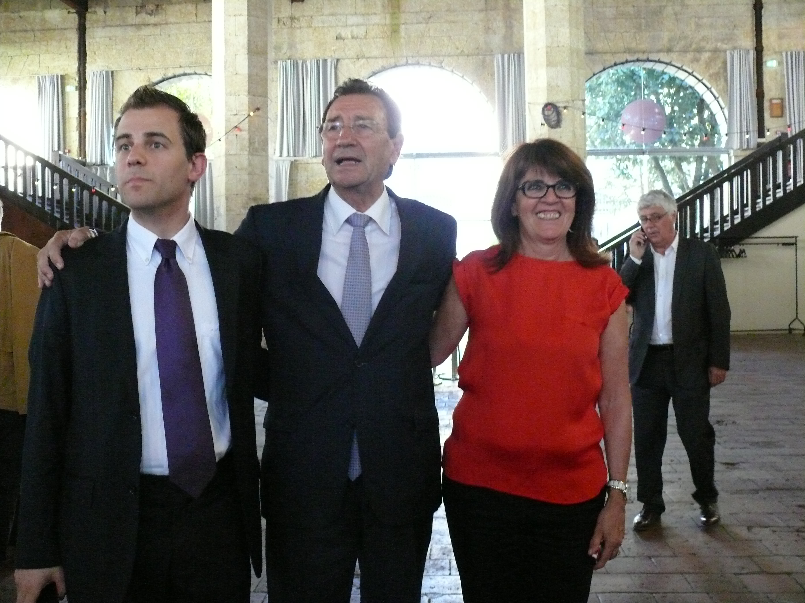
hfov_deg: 50.1
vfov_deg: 38.7
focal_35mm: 37
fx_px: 860
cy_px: 302
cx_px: 402
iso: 800
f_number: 2.8
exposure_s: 1/60
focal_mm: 7.9
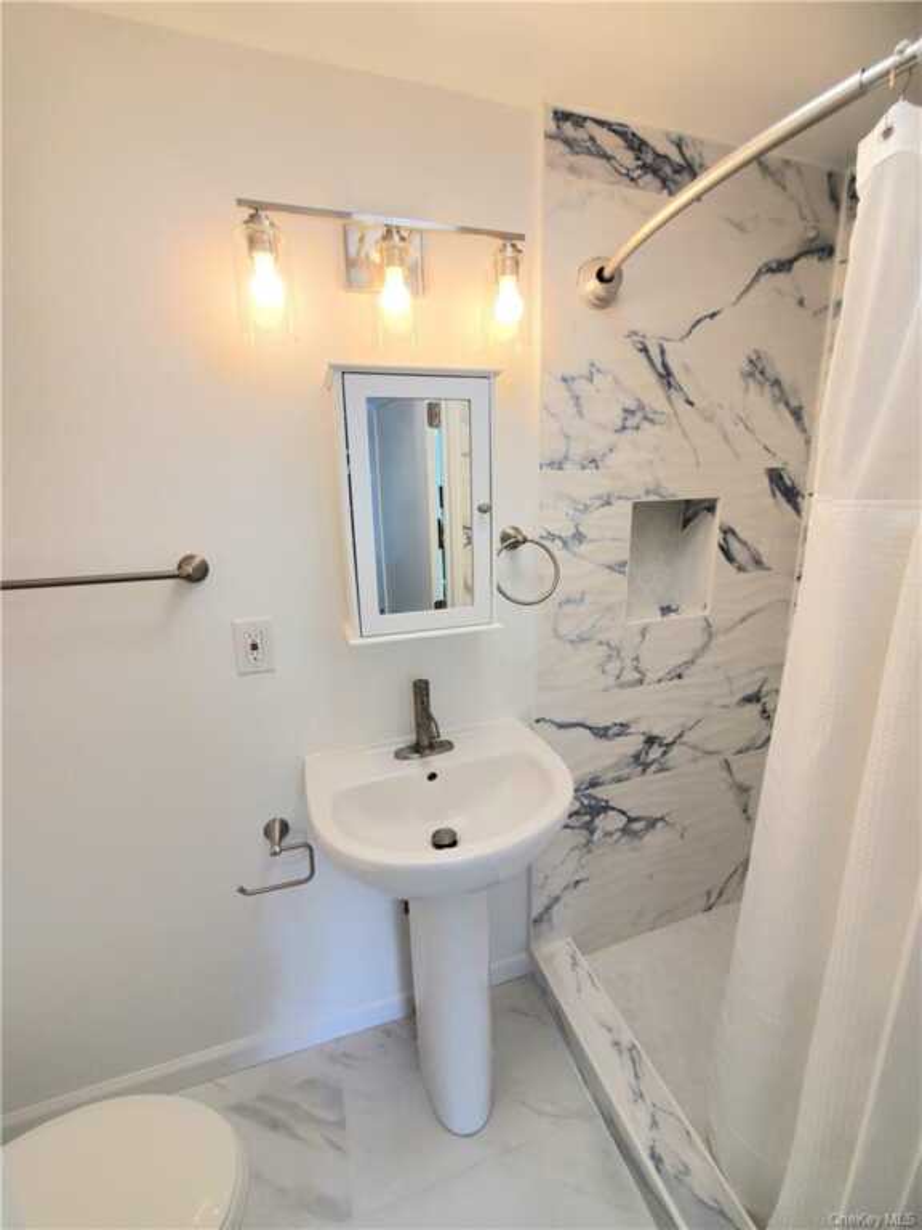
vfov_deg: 106.2
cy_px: 615
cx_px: 461
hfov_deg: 89.9
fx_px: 462
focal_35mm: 13
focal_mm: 1.8
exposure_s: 1/120
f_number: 2.2
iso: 64
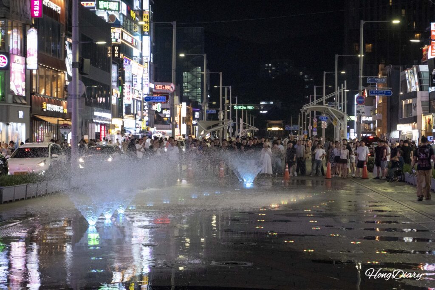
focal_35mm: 60
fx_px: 725
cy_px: 145
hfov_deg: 33.4
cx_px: 218
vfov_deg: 22.6
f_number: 5.6
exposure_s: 1/400
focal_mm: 60
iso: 12800
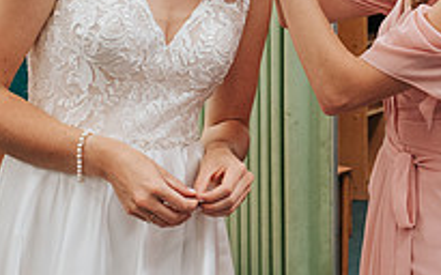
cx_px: 365
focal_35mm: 122
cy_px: -9
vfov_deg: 10.6
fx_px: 1466
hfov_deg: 16.9
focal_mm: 35
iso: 1000
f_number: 3.2
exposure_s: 1/125
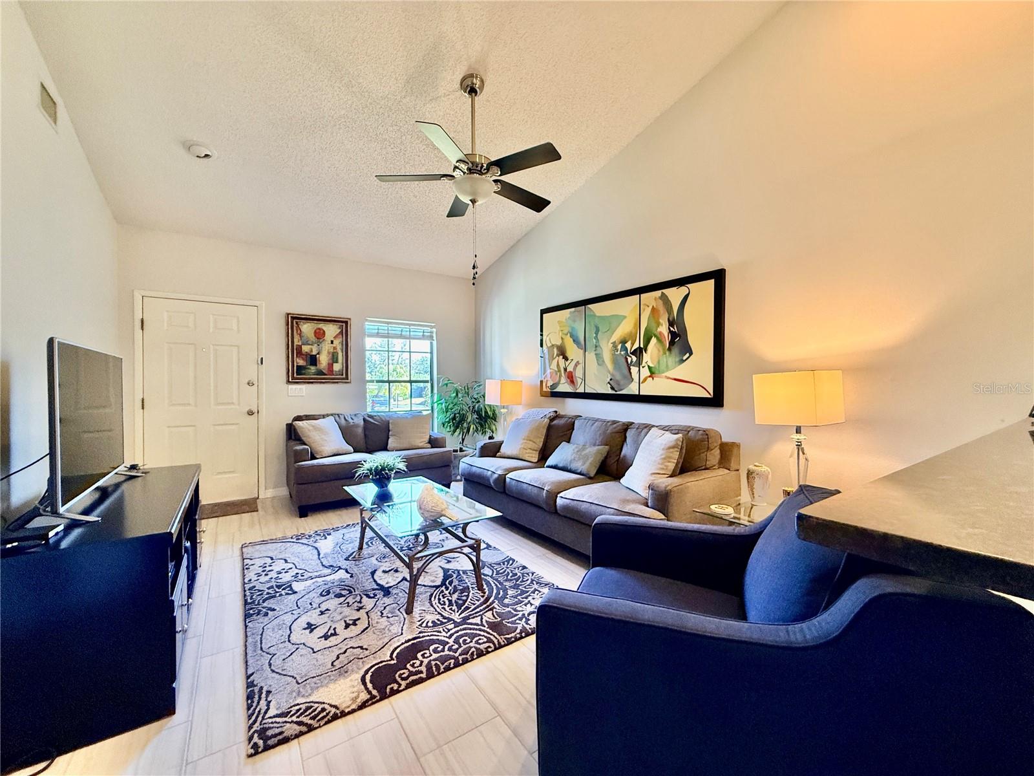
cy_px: 388
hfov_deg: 102.1
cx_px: 517
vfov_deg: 85.7
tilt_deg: -0.4
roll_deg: +0.8
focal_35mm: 14
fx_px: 418
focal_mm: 2.22
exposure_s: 1/120
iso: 400
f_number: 2.2
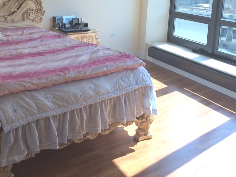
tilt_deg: -9.6
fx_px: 334
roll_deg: -1.7
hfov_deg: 38.0
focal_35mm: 49
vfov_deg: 28.8
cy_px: 28
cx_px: 60
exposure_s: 1/471
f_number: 2.2
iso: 40
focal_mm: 4.15
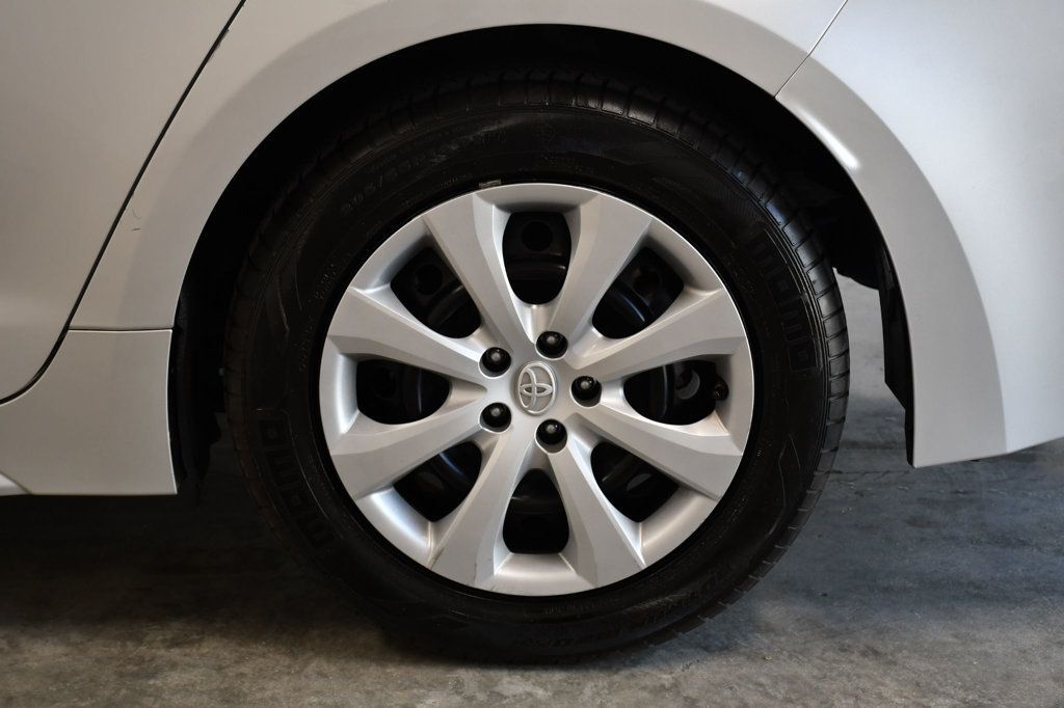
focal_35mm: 75
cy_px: 354
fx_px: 2216
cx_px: 532
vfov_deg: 18.2
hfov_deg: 27.0
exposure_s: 1/160
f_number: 6.3
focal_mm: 50
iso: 400
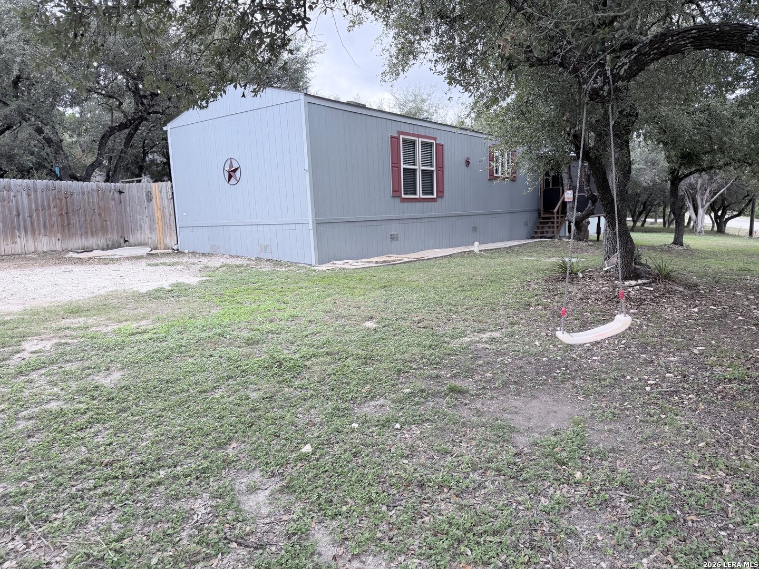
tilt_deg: -8.2
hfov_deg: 71.6
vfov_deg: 56.8
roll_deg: +4.2
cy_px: 284
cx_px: 380
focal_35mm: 24
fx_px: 526
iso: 100
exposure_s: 1/750
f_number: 1.78
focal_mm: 6.76
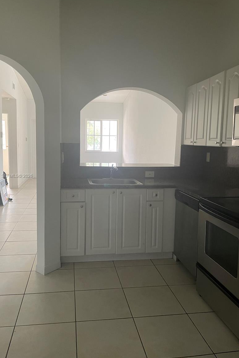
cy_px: 176
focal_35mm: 28
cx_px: 114
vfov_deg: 65.5
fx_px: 279
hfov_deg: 46.4
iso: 250
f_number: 1.6
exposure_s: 1/60
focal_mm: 4.2
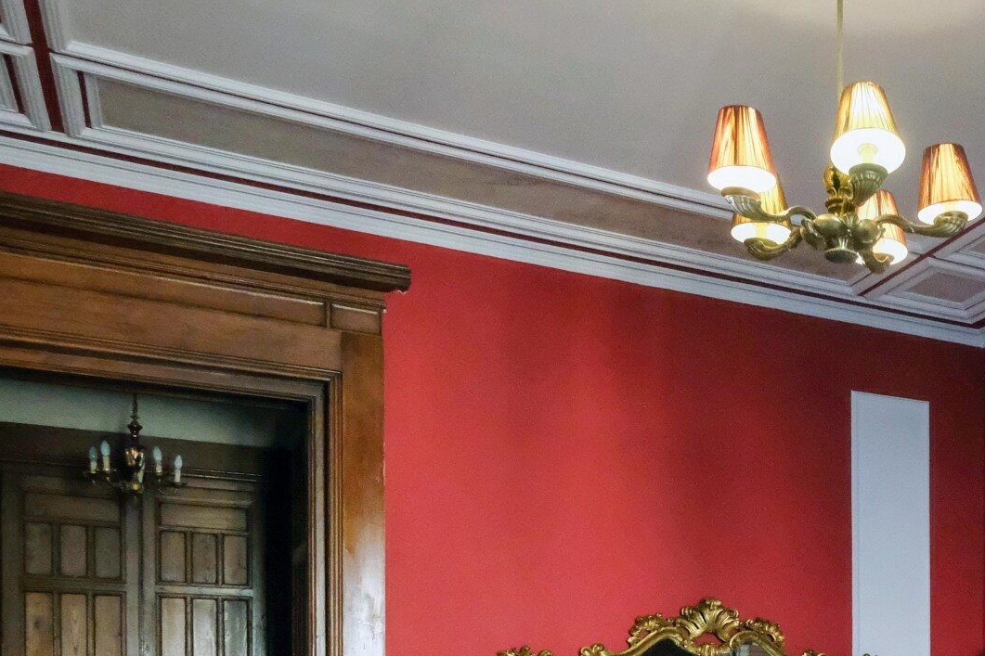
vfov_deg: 29.5
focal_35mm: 41
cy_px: 717
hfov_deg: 41.1
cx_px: 992
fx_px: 1122
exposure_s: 1/125
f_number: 4
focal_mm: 10
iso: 6400
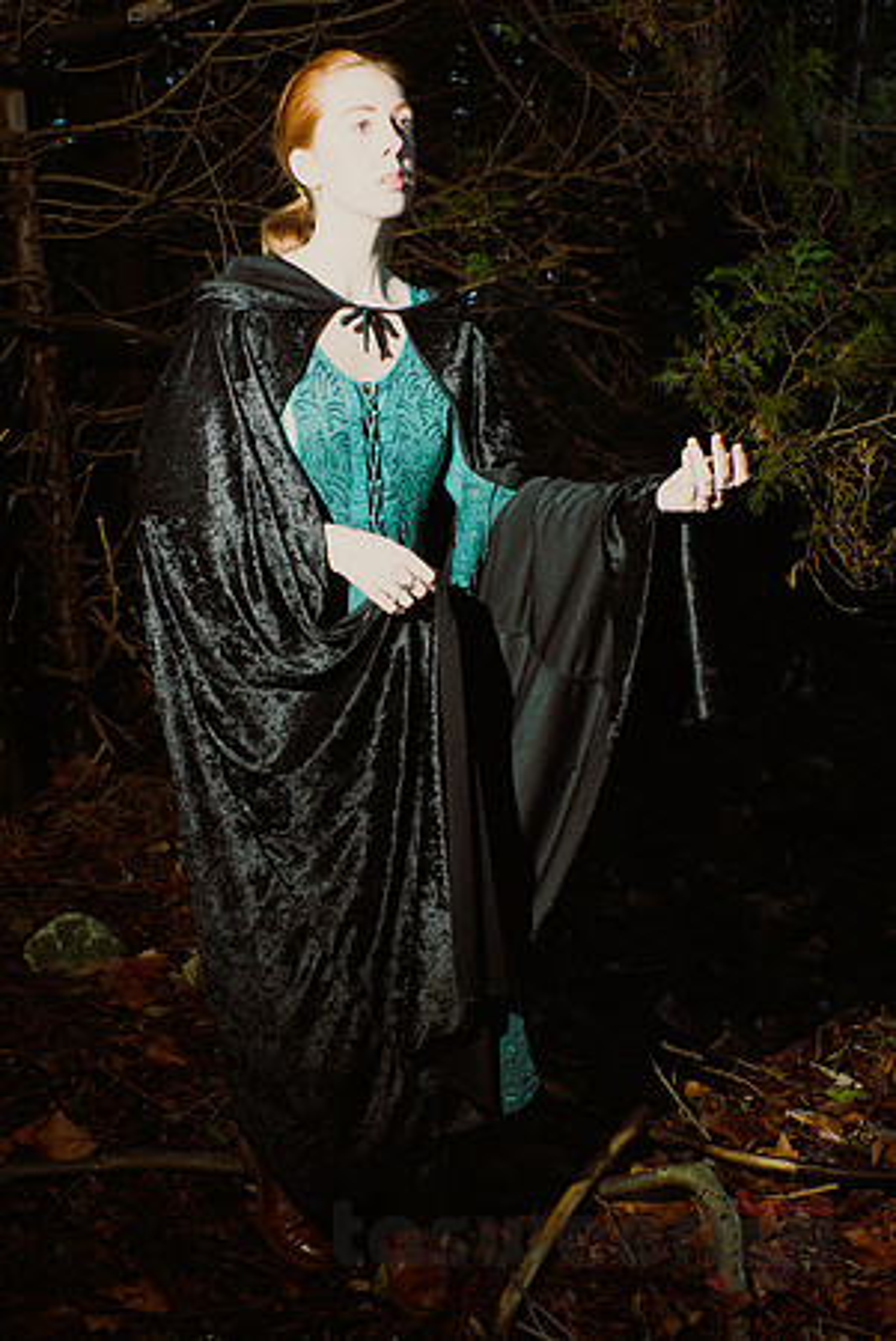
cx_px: 448
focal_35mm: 36
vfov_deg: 53.1
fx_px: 1341
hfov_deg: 37.0
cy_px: 670
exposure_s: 1/100
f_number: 5.6
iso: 200
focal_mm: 24
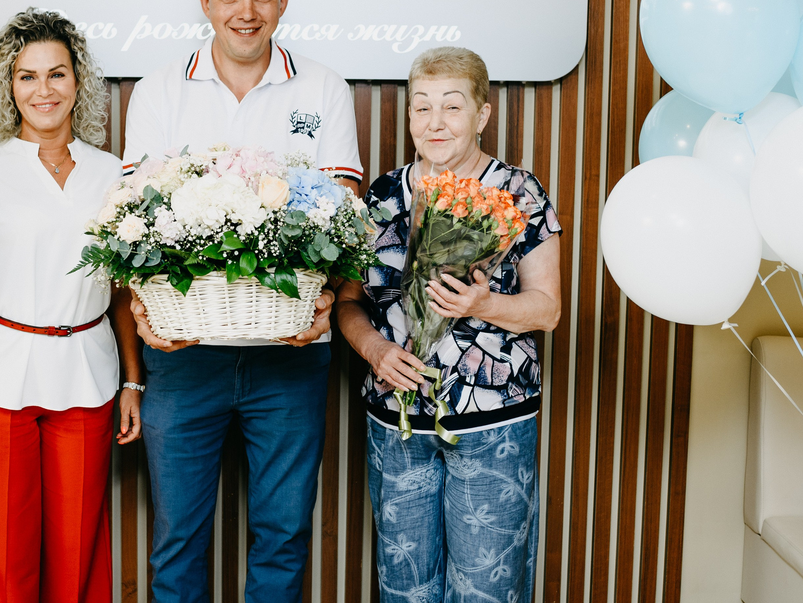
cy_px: 266
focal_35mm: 68
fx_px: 1578
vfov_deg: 21.6
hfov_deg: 28.3
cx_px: 232
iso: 125
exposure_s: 1/160
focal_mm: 35
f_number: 3.2
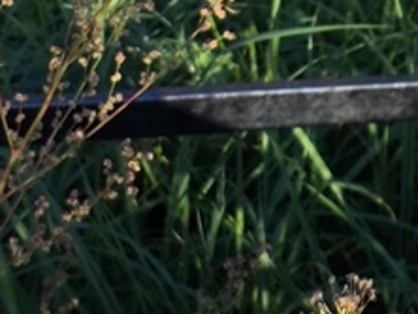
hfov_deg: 10.5
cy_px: -233
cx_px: 662
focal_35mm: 180
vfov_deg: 8.0
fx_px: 2176
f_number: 1.7
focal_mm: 4.71
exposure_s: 1/662
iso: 50
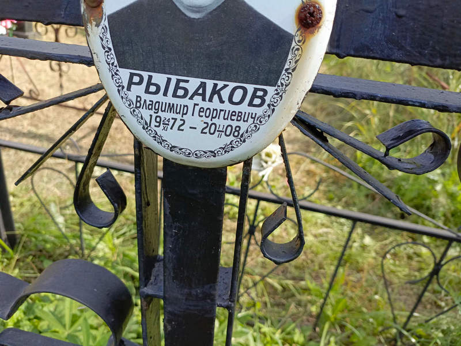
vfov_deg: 54.9
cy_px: 173
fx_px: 333
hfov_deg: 69.4
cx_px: 230
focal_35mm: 25
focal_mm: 4.76
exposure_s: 1/535
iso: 117
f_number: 1.69
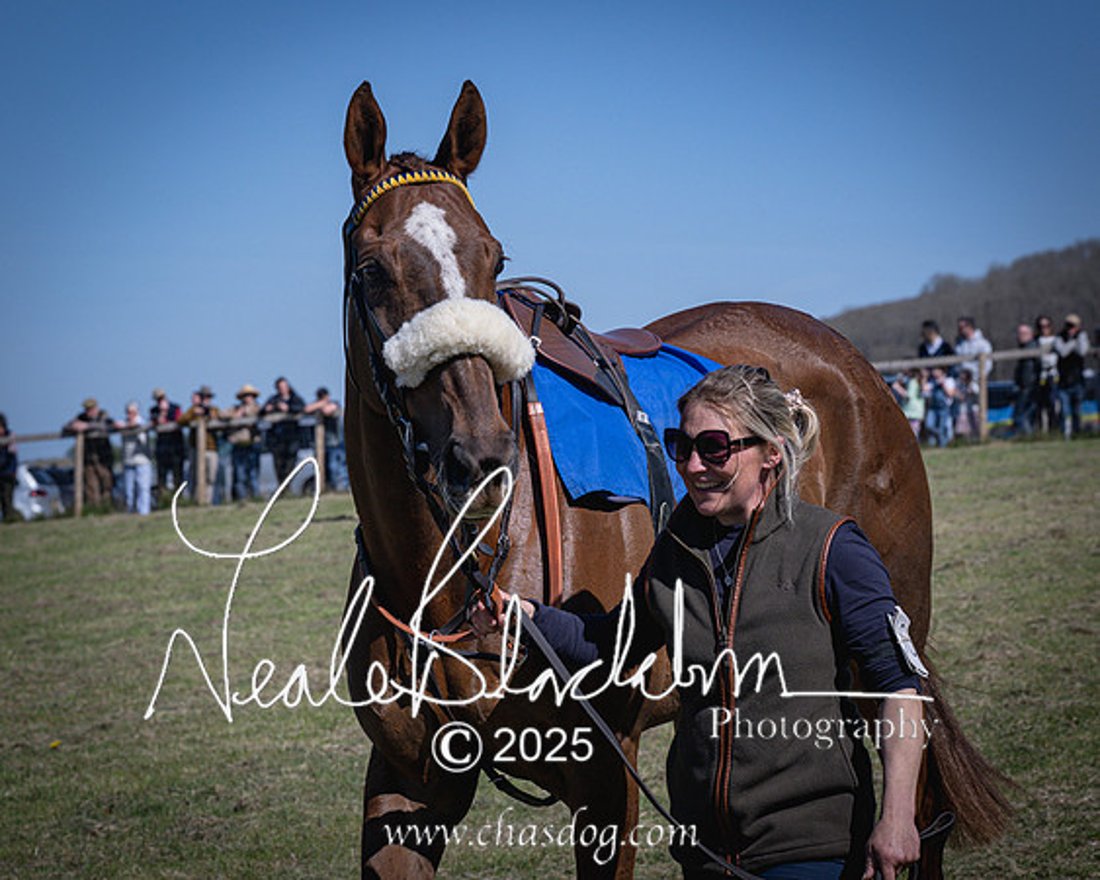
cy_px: 429
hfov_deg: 15.6
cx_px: 420
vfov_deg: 12.5
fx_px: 4011
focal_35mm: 123
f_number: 5.6
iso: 180
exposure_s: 1/2000
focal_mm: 70
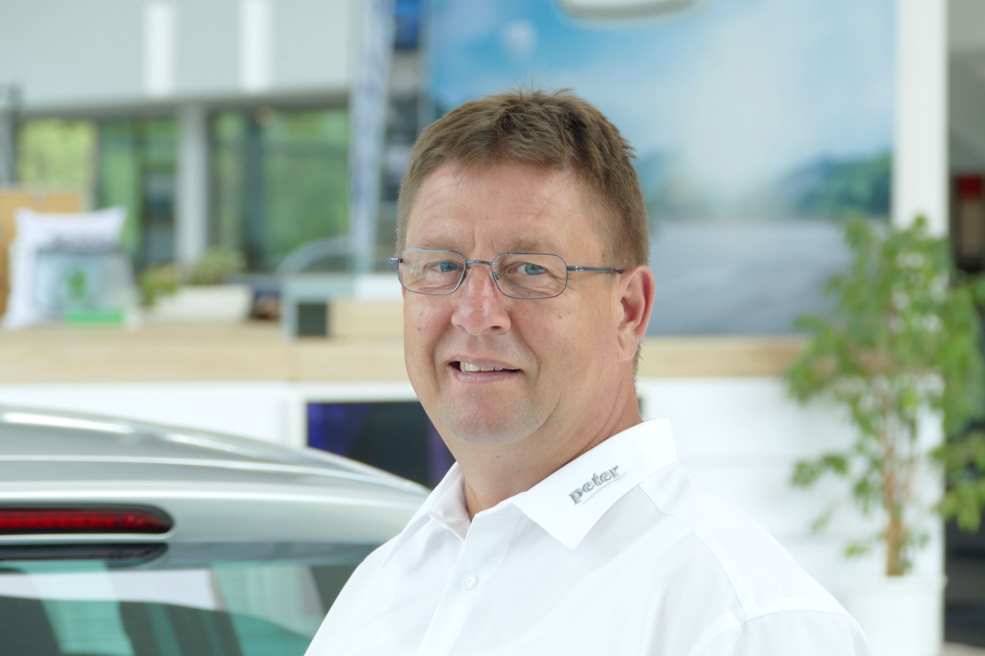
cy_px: 328
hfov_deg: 10.8
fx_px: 5226
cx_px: 492
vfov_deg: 7.2
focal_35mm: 191
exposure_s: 1/100
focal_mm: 69.6
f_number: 4
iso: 160
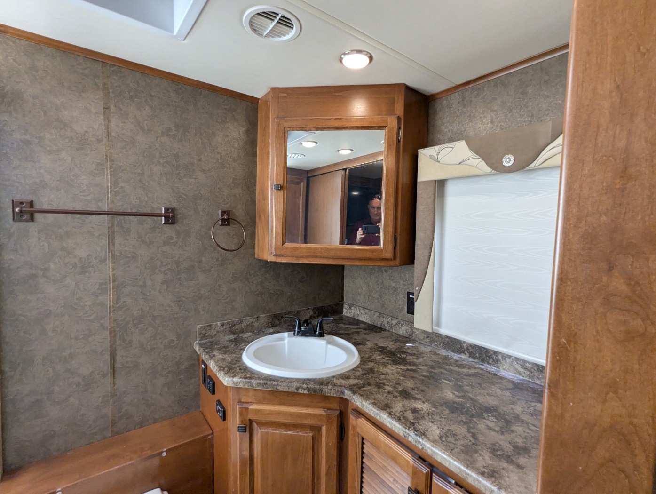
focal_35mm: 16
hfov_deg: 94.4
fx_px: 304
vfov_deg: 78.2
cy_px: 247
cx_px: 328
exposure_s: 1/102
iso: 314
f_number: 2.2
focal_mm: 2.35
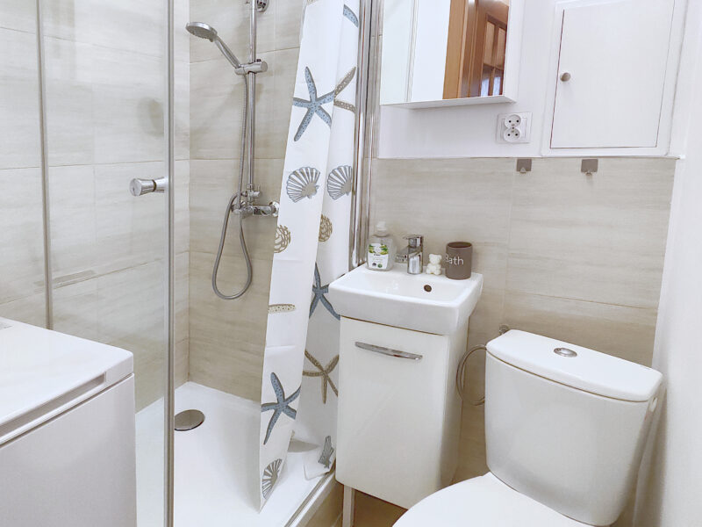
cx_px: 351
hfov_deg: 94.5
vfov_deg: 78.1
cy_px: 264
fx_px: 324
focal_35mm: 16
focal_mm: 2.13
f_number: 2.4
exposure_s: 1/50
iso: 280
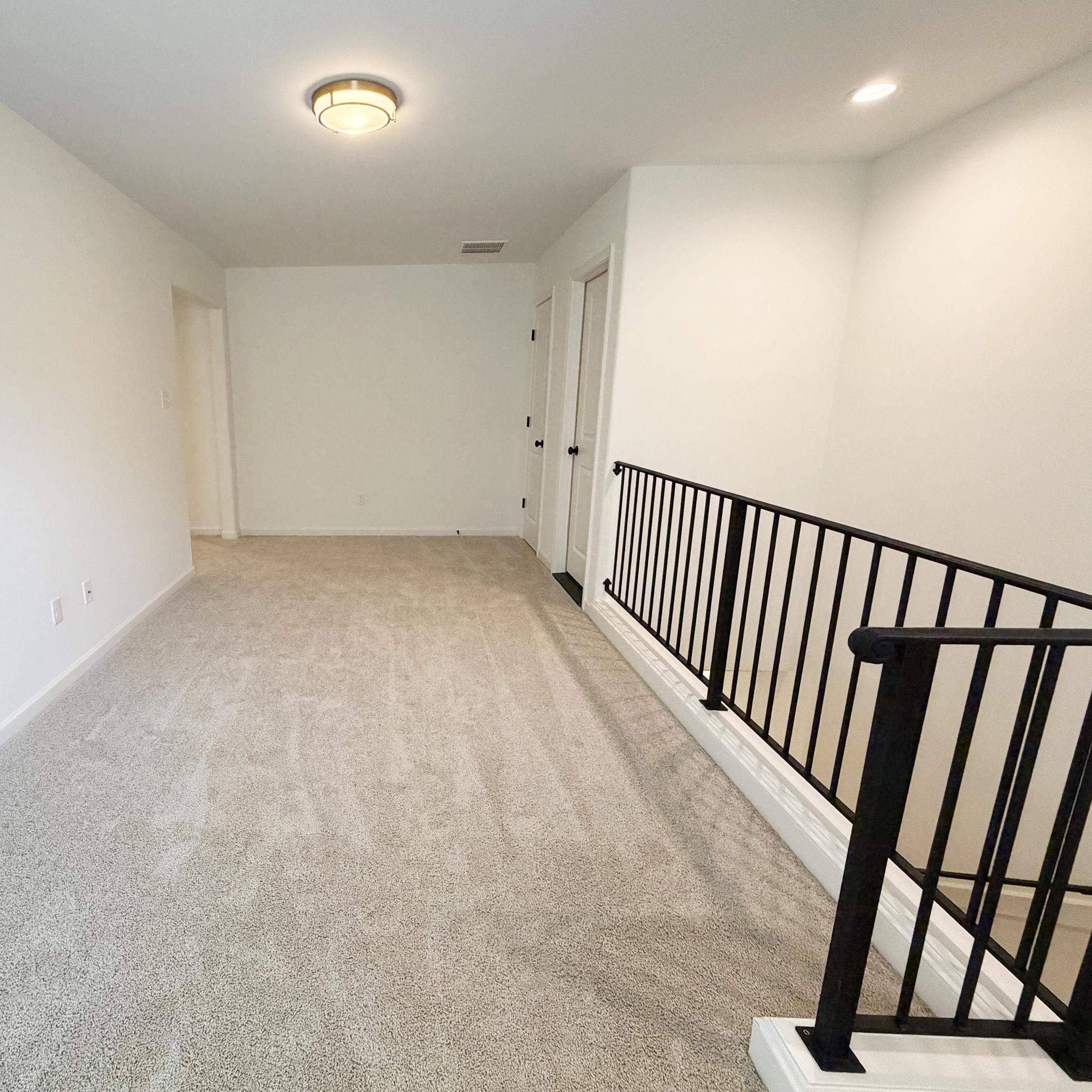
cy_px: 539
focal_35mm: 17
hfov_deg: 81.5
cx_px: 374
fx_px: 607
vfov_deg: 84.0
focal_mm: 2.22
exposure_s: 1/120
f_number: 2.2
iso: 320
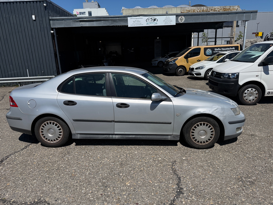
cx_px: 136
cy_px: 102
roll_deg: +2.6
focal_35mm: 24
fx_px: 189
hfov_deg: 71.6
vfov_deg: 56.8
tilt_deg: -15.9
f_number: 1.78
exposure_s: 1/10309
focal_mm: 6.76
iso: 125
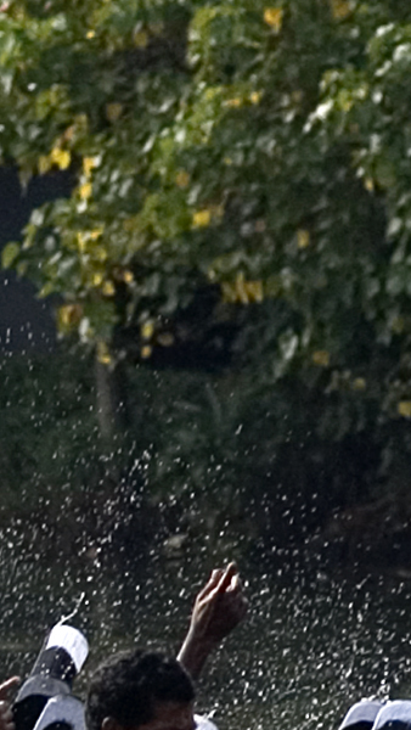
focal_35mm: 1221
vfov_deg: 1.8
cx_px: -321
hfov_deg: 1.0
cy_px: 871
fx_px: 23622
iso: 250
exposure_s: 1/500
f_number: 5.6
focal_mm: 155
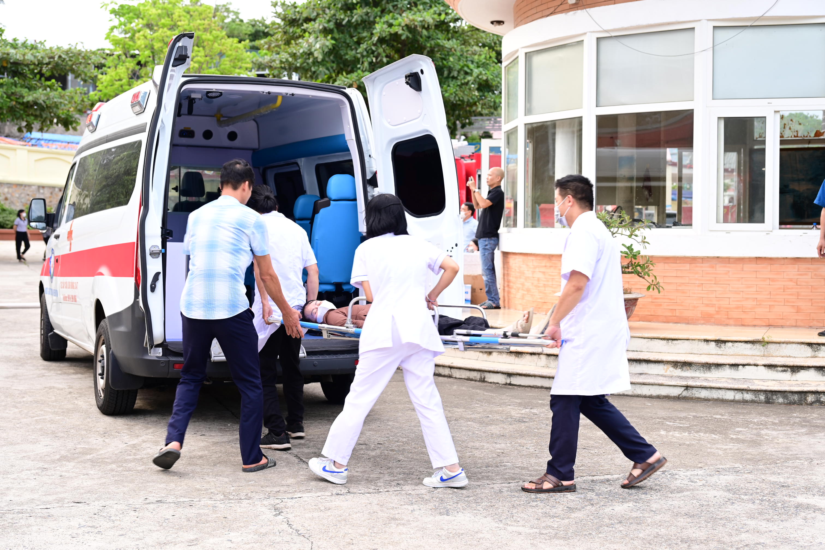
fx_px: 1100
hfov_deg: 41.1
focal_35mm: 48
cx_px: 412
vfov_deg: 28.1
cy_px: 275
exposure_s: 1/125
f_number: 4
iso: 160
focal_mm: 48
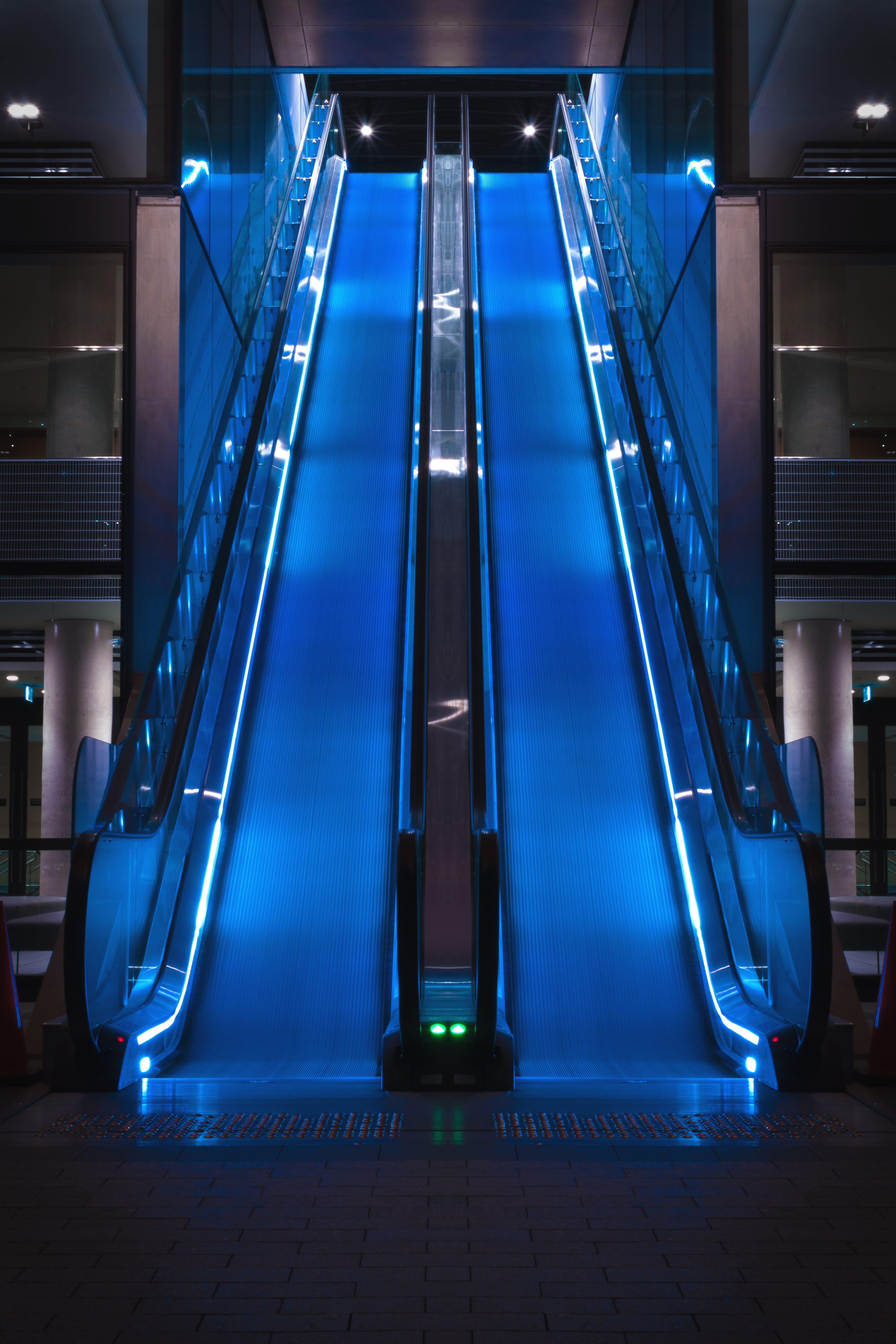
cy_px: 672
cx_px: 448
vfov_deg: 37.9
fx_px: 1960
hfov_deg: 25.8
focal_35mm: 52
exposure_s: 30
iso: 100
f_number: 22
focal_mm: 35
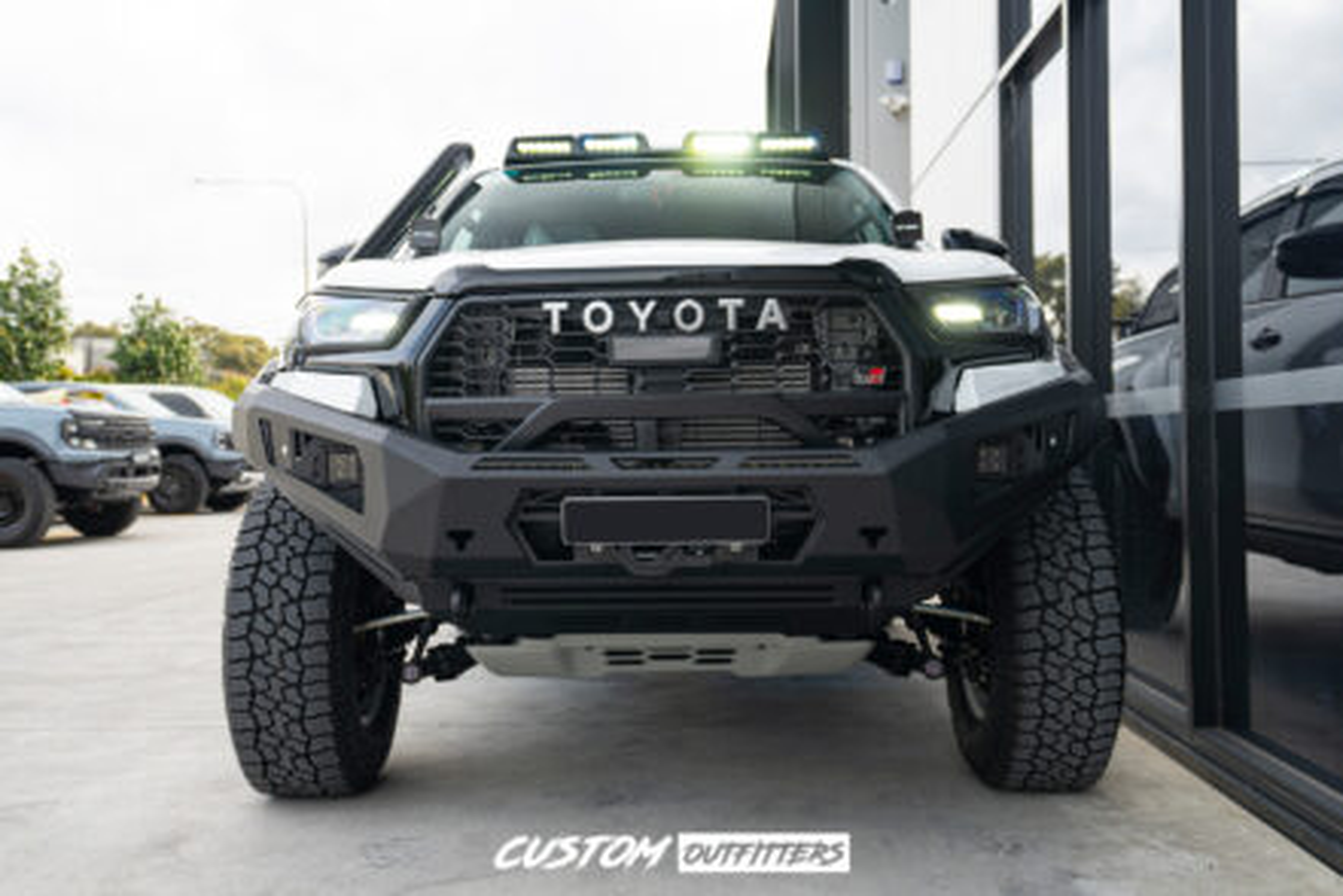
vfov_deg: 45.0
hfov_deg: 63.7
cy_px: 448
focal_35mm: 29
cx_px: 672
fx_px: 1082
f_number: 4
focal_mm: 29
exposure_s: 1/60
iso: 100
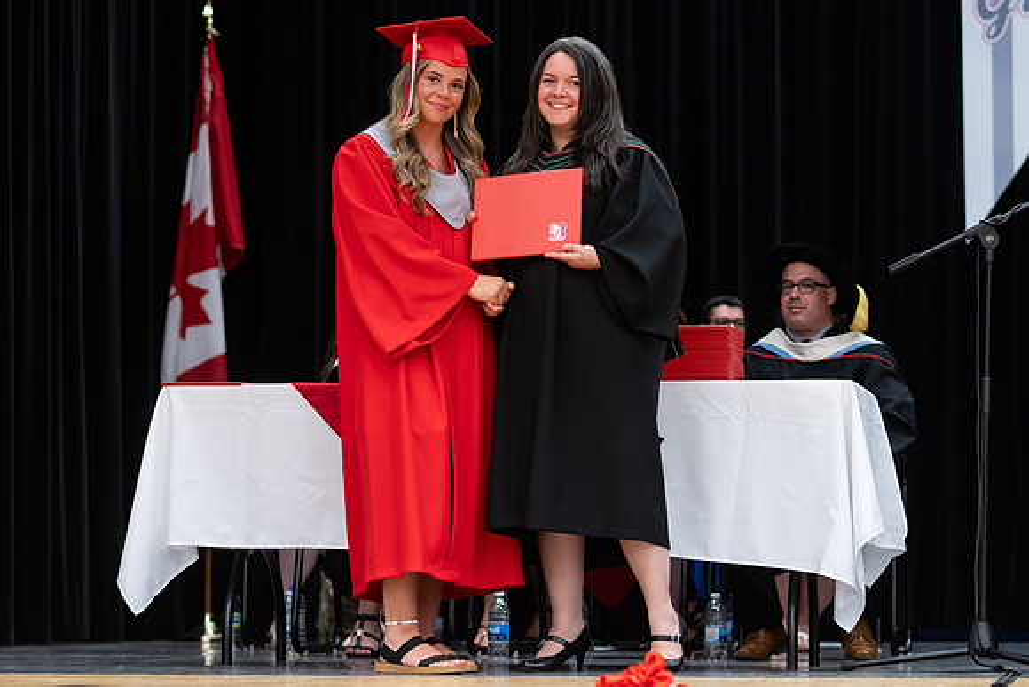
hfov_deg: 16.8
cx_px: 515
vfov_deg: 11.2
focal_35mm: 122
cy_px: 388
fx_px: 3486
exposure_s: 1/200
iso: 1000
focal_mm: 85
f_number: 2.8
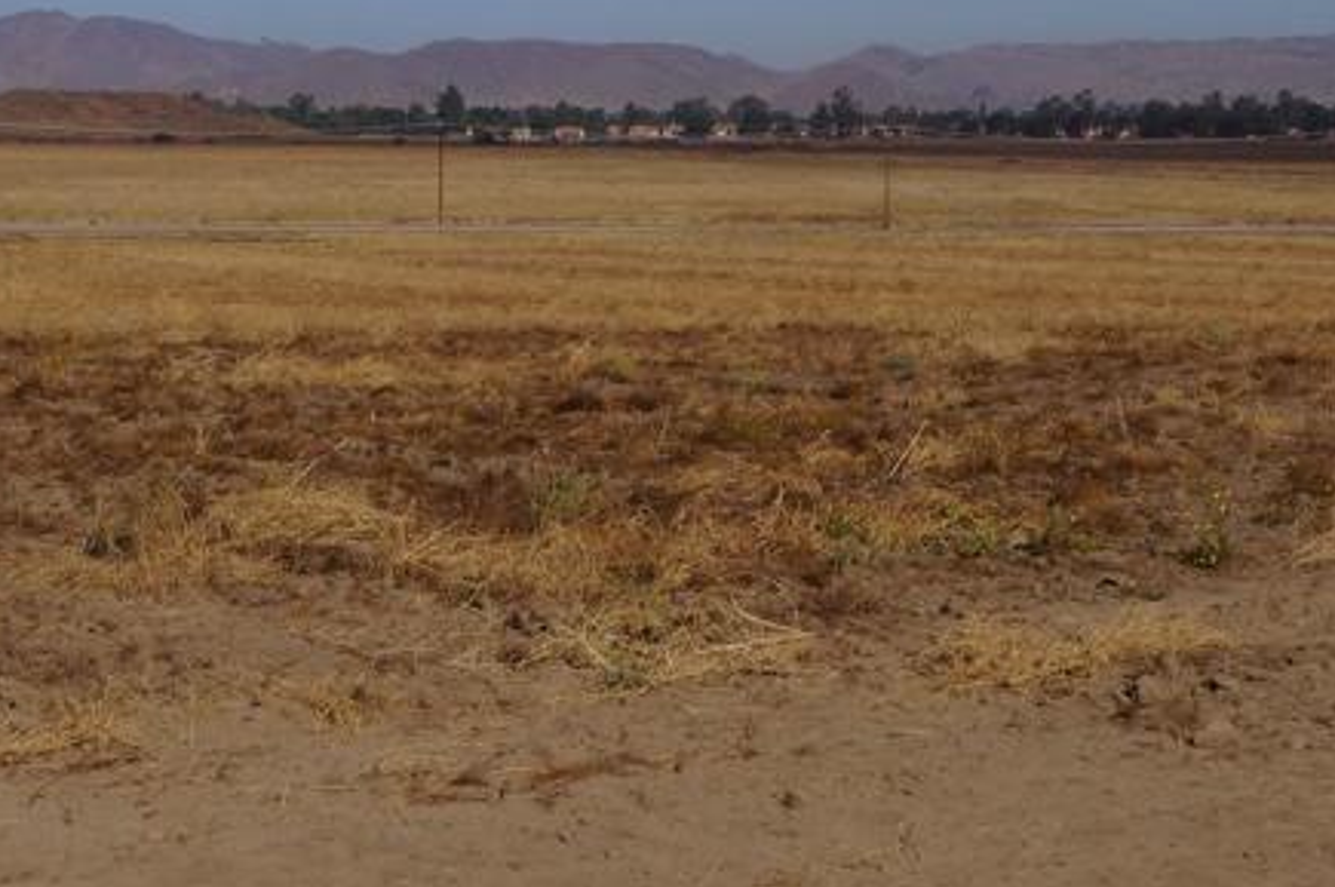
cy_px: 516
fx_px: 3926
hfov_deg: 19.0
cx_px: 163
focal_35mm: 106
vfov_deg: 12.9
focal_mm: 30
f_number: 16
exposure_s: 1/160
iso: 100
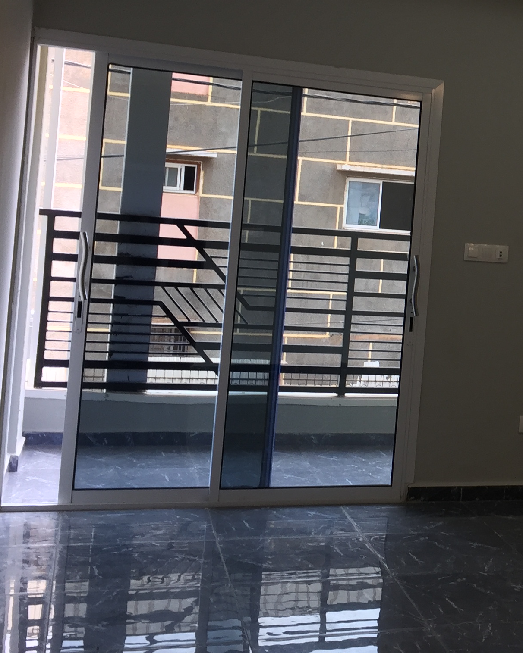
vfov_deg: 30.8
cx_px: 627
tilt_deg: -0.3
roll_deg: -5.9
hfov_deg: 22.9
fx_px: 1180
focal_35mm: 61
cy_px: 228
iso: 32
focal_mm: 4.15
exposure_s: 1/50
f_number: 2.2
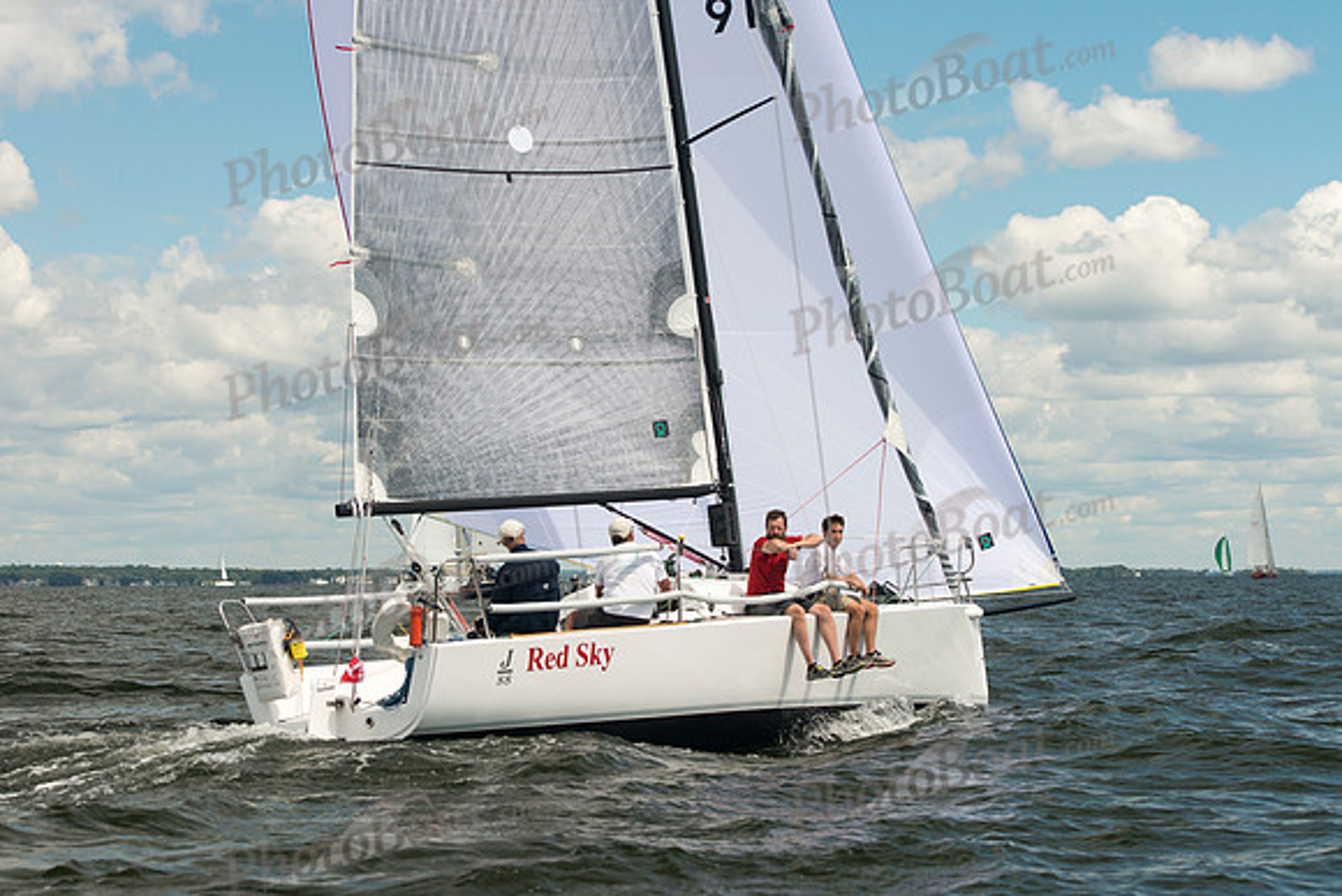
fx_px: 3269
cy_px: 402
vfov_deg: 15.6
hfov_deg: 23.2
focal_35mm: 88
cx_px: 686
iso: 200
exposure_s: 1/800
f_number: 5.6
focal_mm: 70
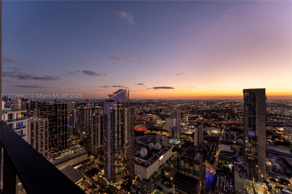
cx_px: 146
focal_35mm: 14
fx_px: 114
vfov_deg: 81.2
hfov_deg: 104.3
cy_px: 97
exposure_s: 1/6
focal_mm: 14
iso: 800
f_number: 7.1
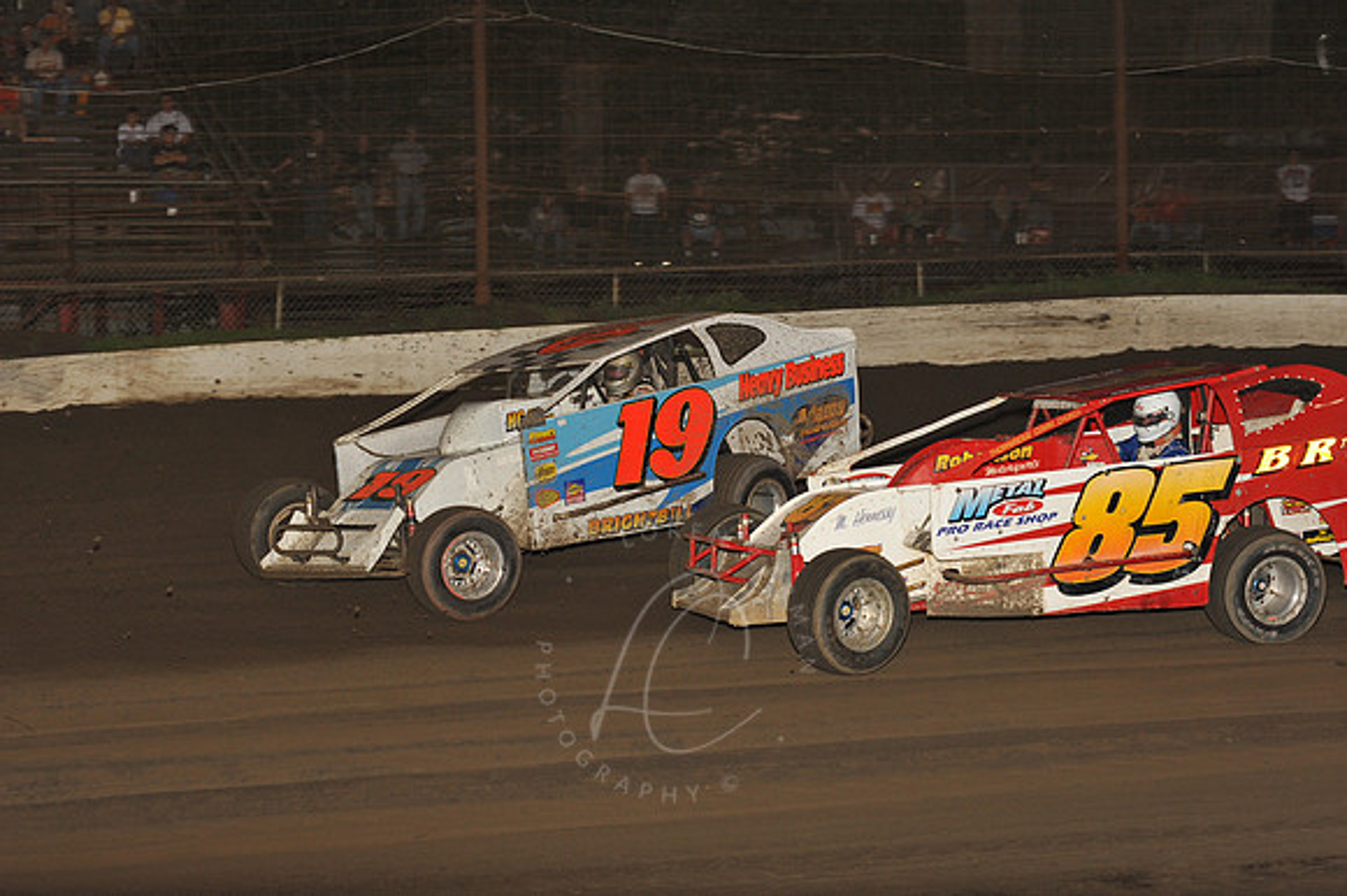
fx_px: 2992
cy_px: 448
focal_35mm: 80
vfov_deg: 17.0
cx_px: 674
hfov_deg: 25.4
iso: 1000
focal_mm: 80
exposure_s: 1/320
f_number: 7.1
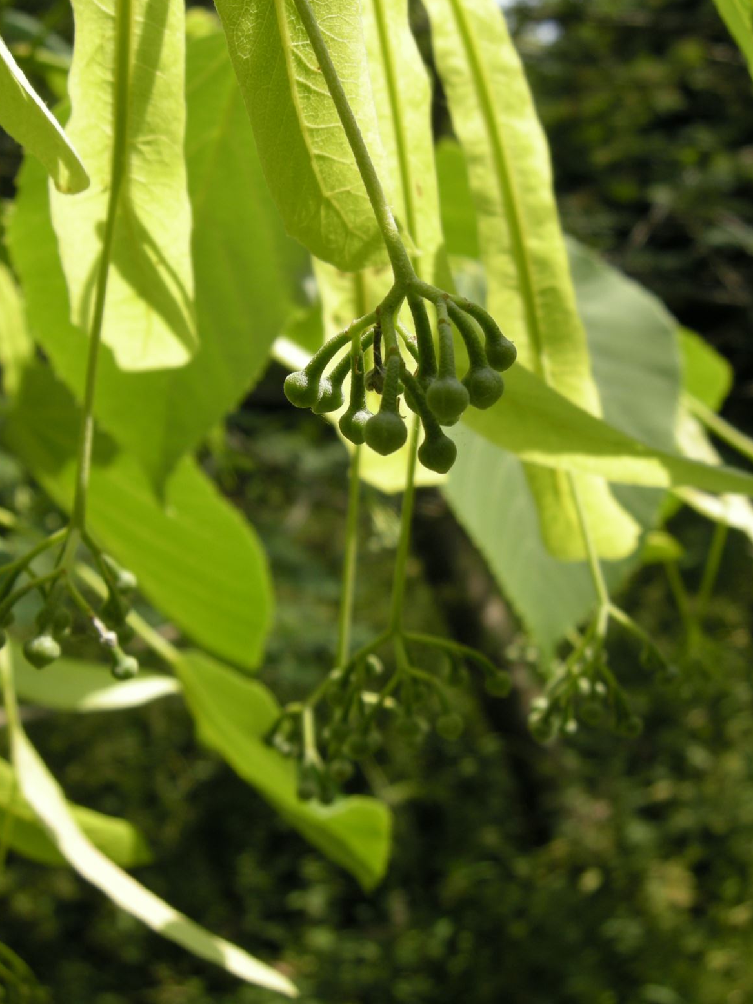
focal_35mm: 45
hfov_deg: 32.1
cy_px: 431
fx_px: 1305
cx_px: 454
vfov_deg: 42.0
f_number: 4.8
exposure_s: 1/210
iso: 64
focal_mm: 7.5
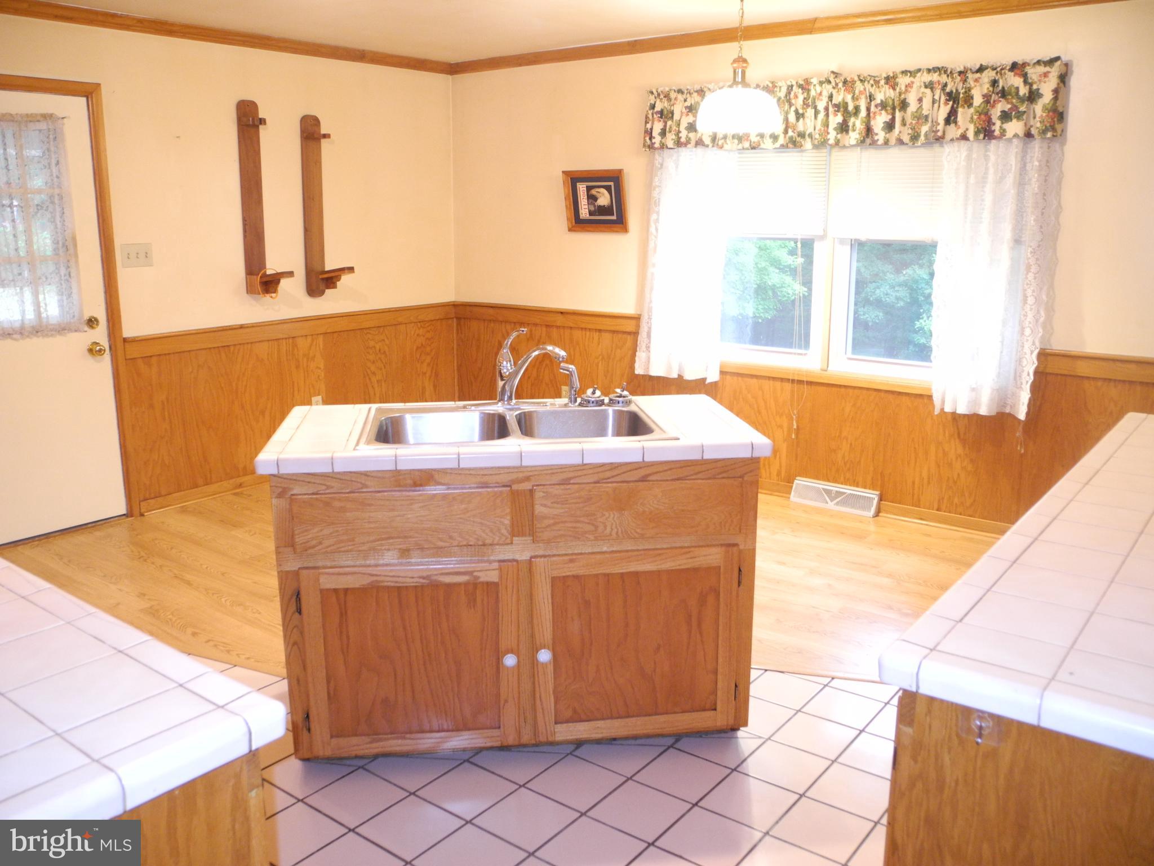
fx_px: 933
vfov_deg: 49.7
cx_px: 577
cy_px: 433
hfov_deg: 63.4
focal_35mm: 28
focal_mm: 6
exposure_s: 1/31.6
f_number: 2.8
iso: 400
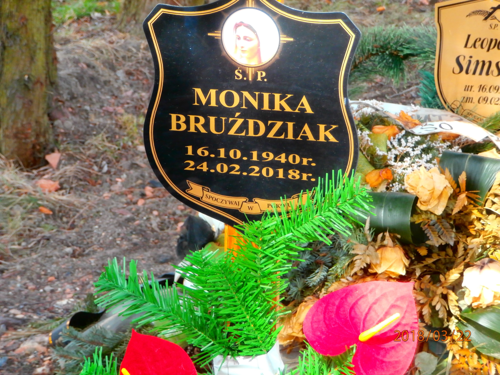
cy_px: 188
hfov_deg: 14.4
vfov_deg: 10.8
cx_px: 250
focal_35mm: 137
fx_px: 1979
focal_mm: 24.17
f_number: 5.7
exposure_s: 1/80
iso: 200
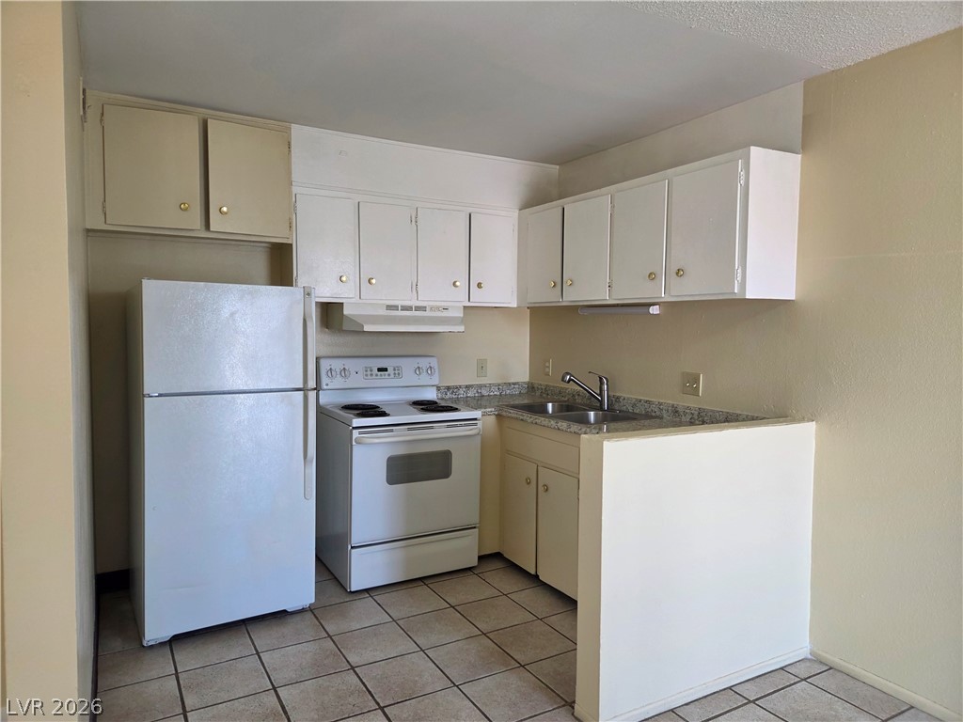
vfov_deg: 58.9
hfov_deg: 73.9
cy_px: 361
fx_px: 640
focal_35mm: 23
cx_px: 482
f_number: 1.8
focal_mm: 5.4
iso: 100
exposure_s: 1/120
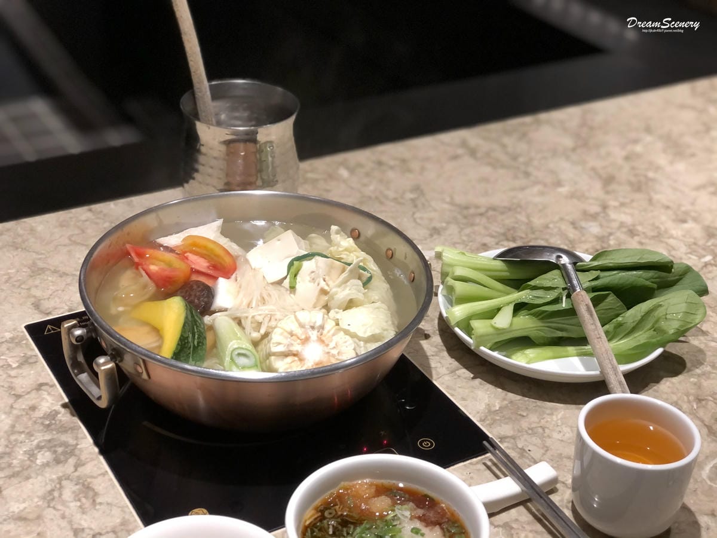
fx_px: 1181
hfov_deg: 33.8
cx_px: 358
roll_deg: -4.3
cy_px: 269
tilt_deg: -32.1
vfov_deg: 25.7
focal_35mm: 57
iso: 125
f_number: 2.8
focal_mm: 6.6
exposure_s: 1/30
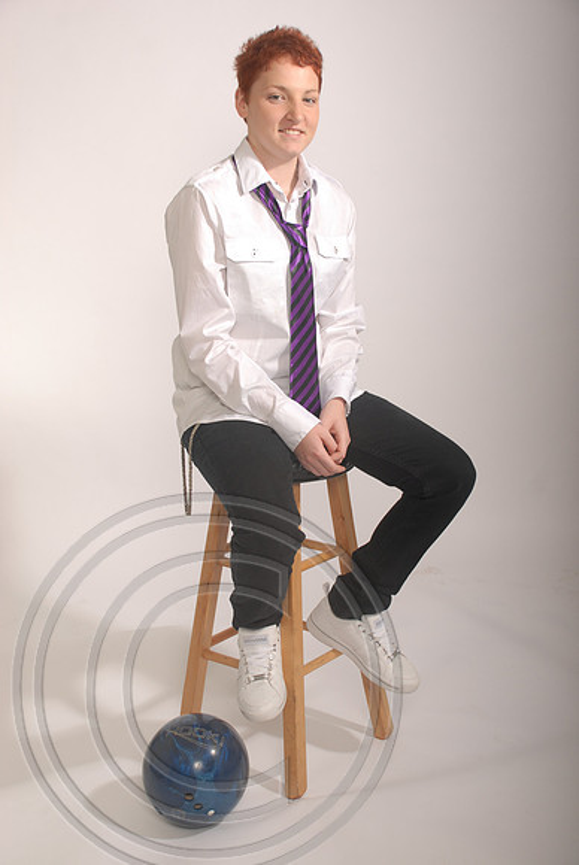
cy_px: 432
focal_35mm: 48
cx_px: 290
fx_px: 1155
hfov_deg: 28.1
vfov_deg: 41.1
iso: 125
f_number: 5.6
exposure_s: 1/200
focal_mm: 32
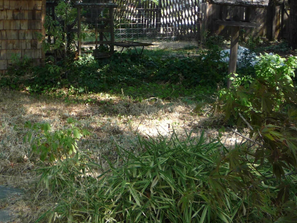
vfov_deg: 23.3
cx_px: 44
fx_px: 523
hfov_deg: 30.6
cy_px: 13
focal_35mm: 61
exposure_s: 1/100
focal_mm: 5.2
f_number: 4
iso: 100
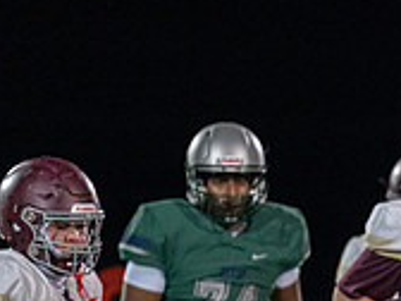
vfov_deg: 2.2
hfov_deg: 2.9
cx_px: 584
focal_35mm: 691
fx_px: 8005
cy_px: 380
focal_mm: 168
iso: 2000
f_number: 2.8
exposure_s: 1/1000
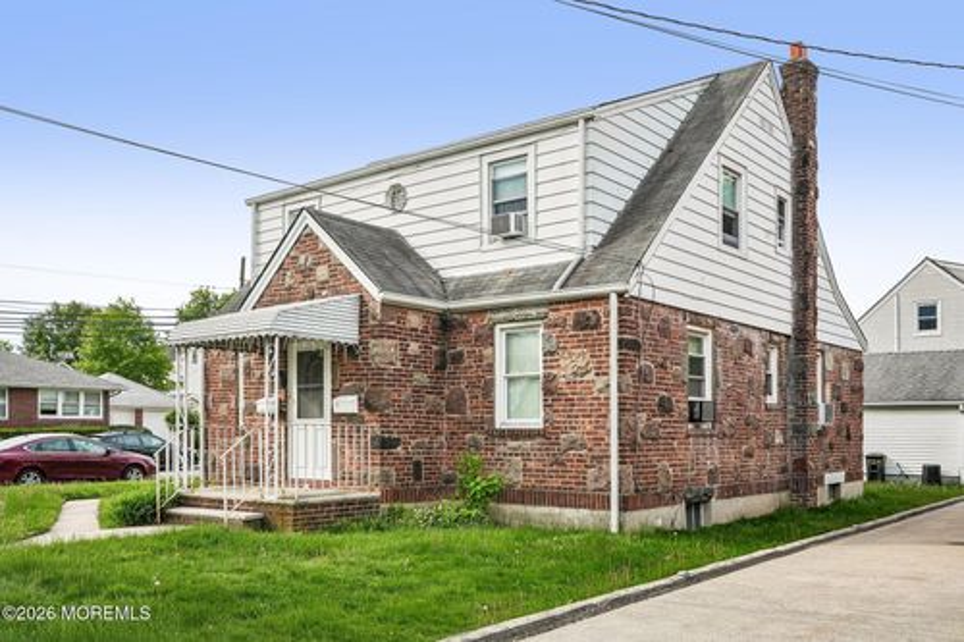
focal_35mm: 32
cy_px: 321
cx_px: 482
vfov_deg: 41.7
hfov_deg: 59.5
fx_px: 843
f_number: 8
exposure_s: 1/125
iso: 100
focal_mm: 31.5
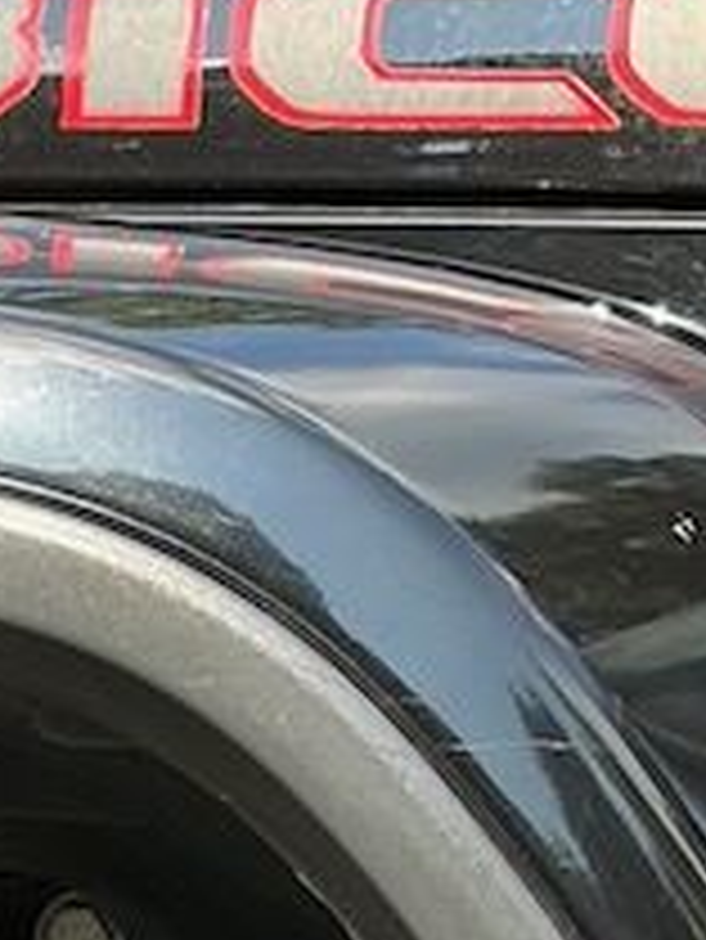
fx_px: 8639
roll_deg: -0.8
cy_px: 1880
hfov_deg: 4.7
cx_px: -175
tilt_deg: -13.8
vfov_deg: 6.1
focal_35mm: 318
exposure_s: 1/624
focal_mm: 5.96
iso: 40
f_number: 1.6
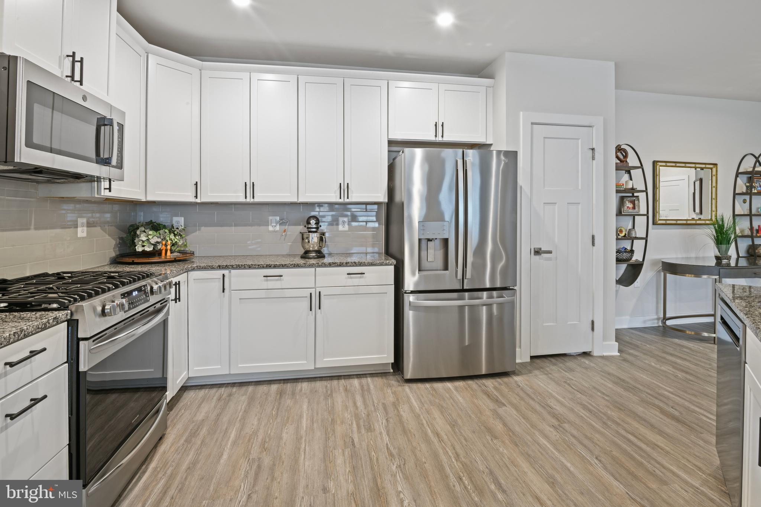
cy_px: 254
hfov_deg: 96.7
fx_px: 338
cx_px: 380
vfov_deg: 73.7
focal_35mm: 16
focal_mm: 16
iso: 100
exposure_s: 6
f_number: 16
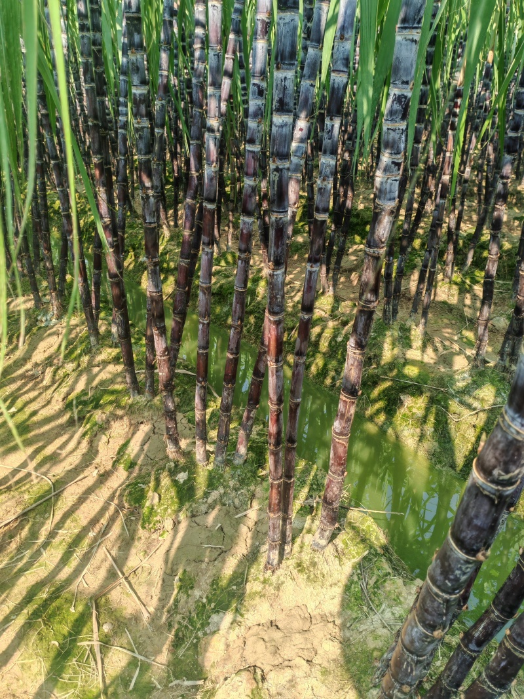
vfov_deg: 65.3
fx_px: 545
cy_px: 350
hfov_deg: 51.3
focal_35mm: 27
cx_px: 262
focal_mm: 5.52
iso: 50
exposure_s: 1/380
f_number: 1.95
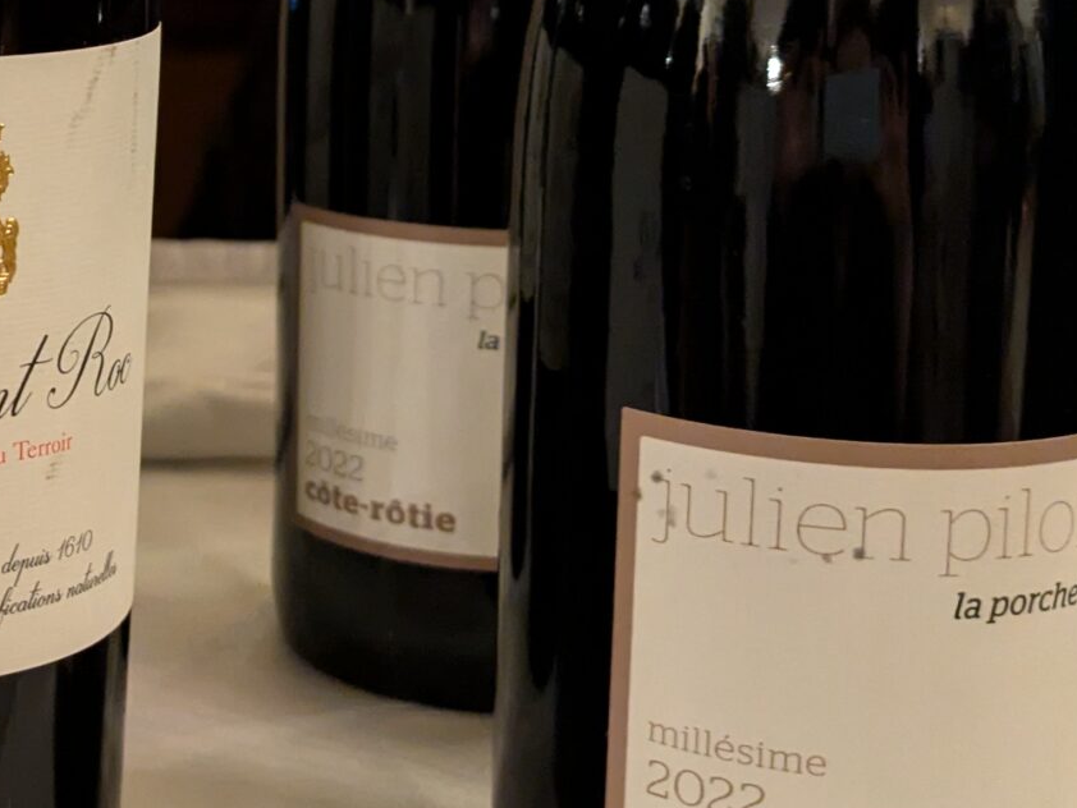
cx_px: -134
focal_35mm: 76
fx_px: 2365
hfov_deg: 23.9
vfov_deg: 19.0
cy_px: 63
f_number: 1.89
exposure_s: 1/25
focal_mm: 5.43
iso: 1171
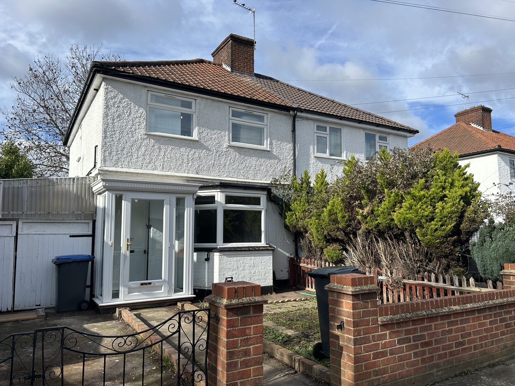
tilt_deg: +5.9
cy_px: 193
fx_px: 387
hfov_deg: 67.3
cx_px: 258
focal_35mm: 26
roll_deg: +0.5
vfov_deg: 53.1
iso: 50
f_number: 1.5
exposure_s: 1/3831
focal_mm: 5.7
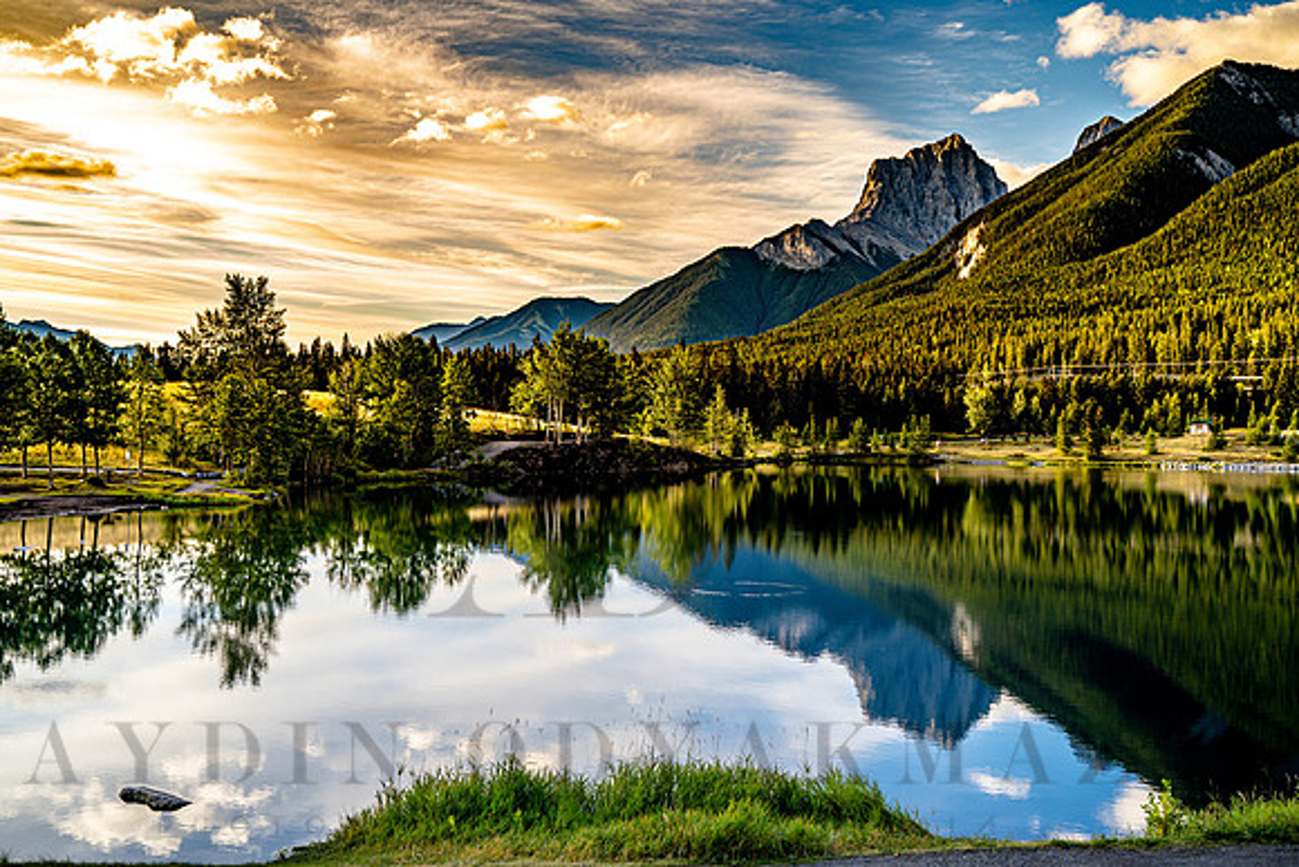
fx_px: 1408
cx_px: 650
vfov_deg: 34.2
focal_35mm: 39
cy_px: 434
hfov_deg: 49.5
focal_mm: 39
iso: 100
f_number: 4.5
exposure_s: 1/200
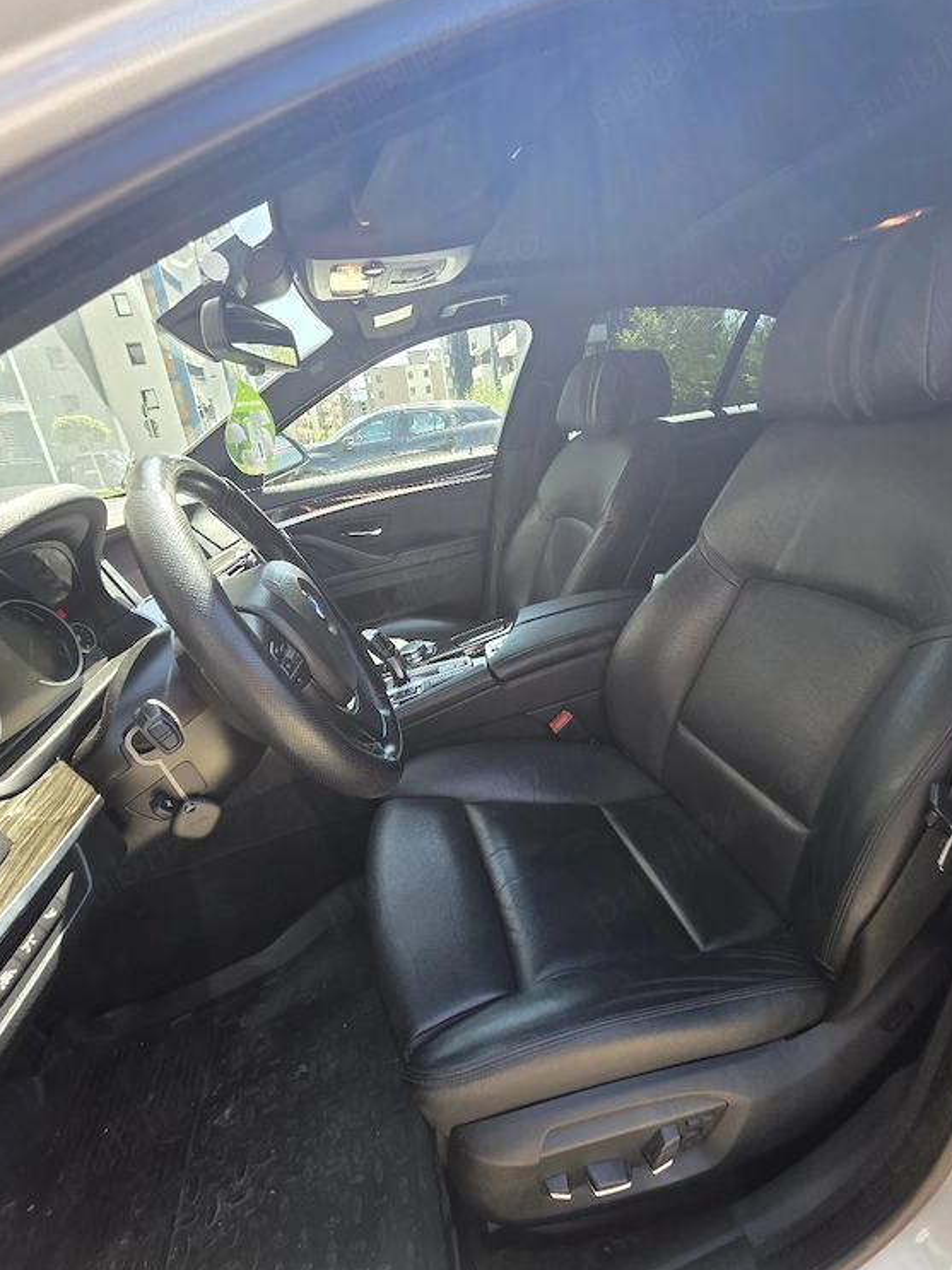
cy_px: 619
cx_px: 499
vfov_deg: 102.0
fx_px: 514
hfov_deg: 85.6
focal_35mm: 14
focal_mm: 2.2
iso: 25
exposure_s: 1/101
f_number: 1.9
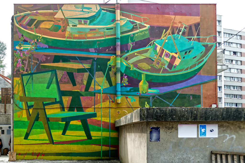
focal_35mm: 54
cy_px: 82
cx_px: 122
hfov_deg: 36.9
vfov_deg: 25.1
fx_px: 368
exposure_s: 1/320
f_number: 3.4
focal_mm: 19.8
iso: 125
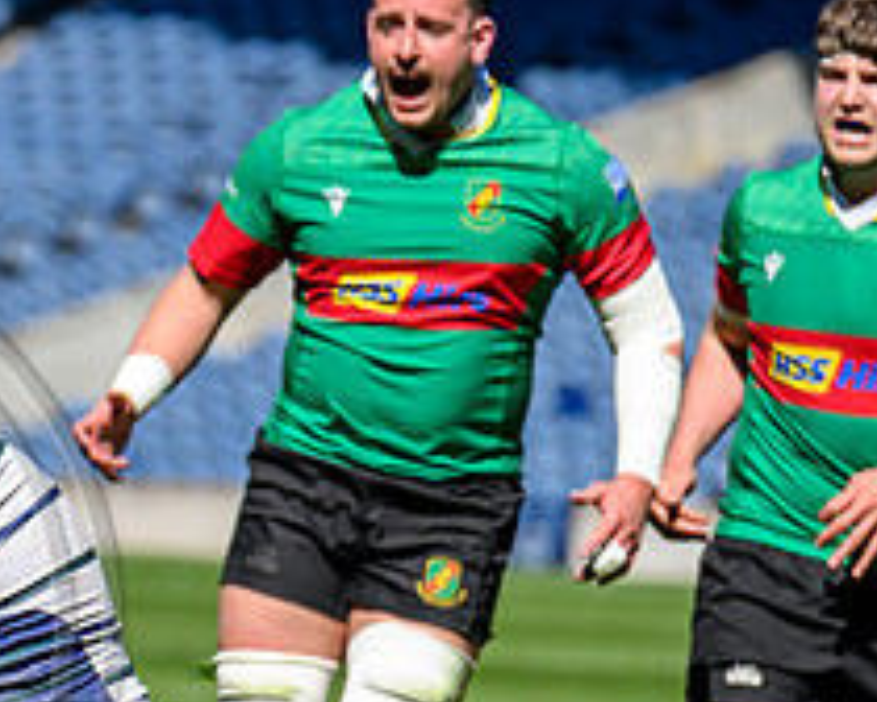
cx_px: -837
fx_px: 19597
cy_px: 838
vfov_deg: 2.0
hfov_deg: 2.6
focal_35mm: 755
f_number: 4.5
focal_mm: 200
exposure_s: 1/2500
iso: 500
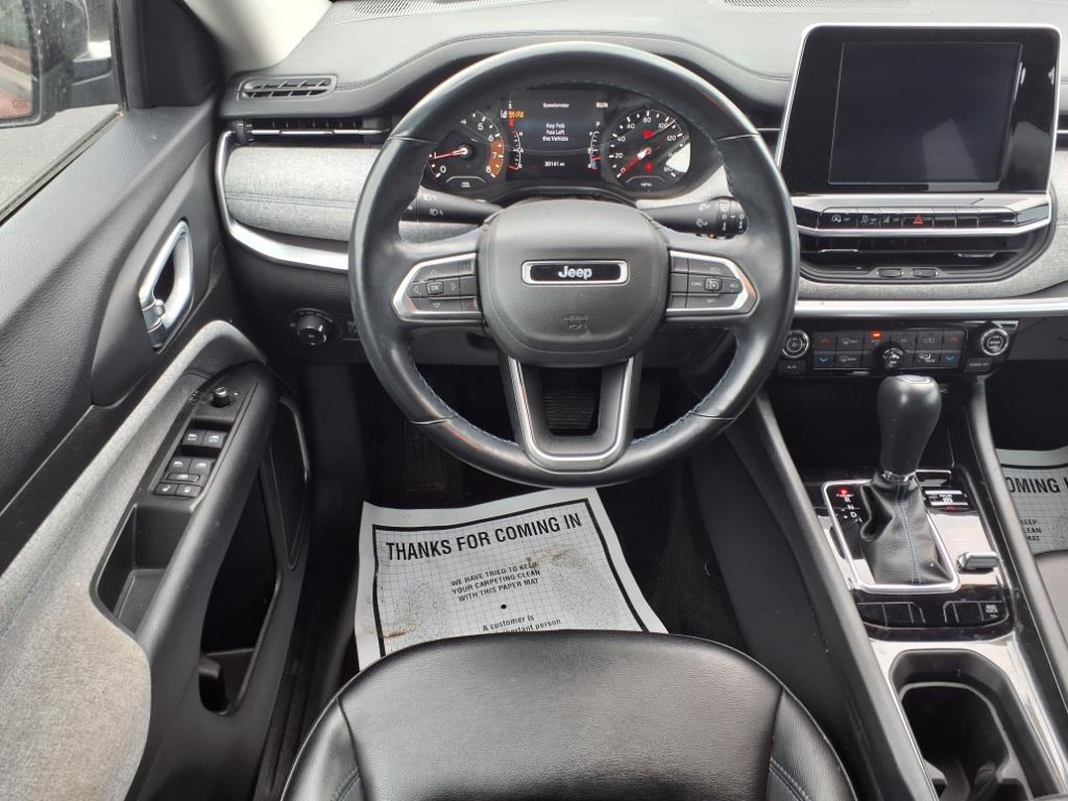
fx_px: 833
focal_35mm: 27
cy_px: 400
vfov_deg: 51.4
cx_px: 534
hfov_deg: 65.3
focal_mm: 3.58
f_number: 1.9
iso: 40
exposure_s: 1/60.2
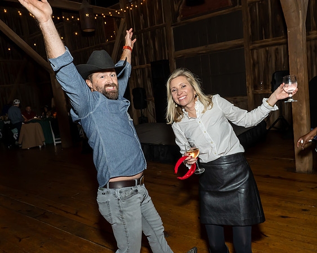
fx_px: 264
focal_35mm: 28
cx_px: 158
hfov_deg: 61.9
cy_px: 126
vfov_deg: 51.2
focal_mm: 17
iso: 640
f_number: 8
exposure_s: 1/250
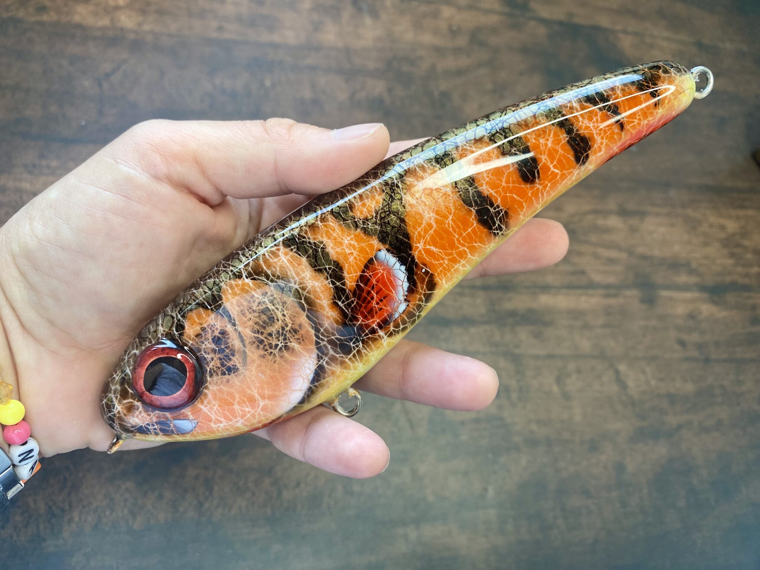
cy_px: 285
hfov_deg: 67.3
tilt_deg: -67.3
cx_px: 380
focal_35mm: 26
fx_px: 571
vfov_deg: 53.1
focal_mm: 4.25
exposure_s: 1/100
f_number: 1.8
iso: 80
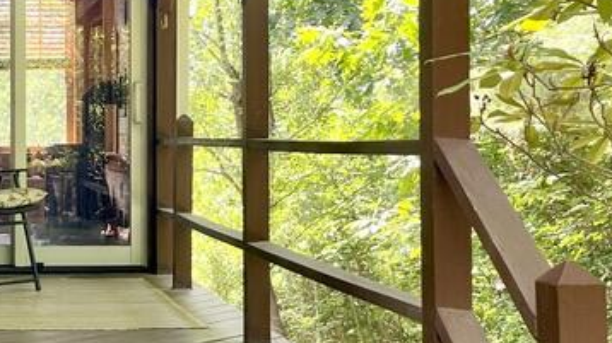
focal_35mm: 81
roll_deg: +0.0
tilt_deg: +1.9
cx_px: 43
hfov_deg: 25.3
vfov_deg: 14.9
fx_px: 1314
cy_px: 140
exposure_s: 1/157
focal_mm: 4.2
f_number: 1.6
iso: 32
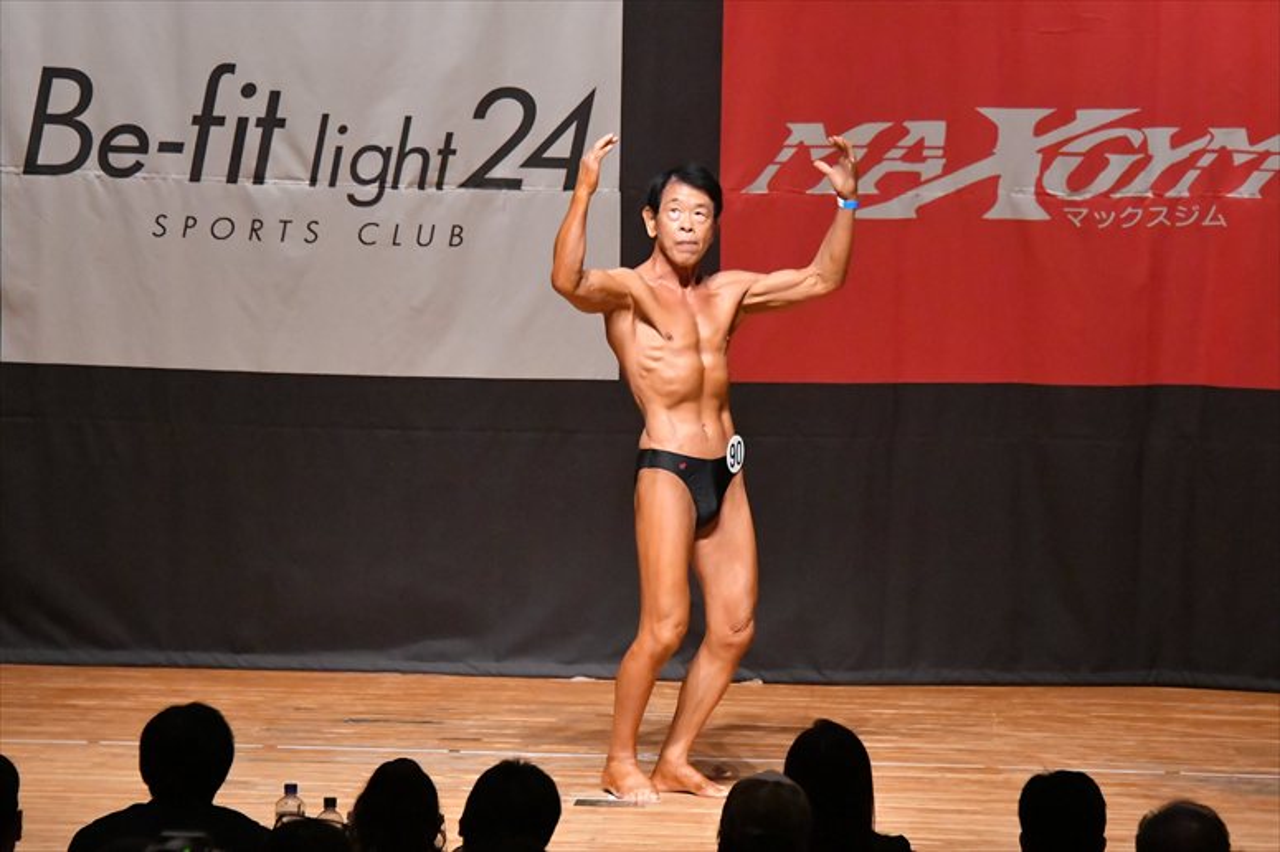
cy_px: 426
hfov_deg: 9.2
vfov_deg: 6.1
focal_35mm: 225
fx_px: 7996
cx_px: 640
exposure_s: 1/400
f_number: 5.6
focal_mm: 150
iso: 12800
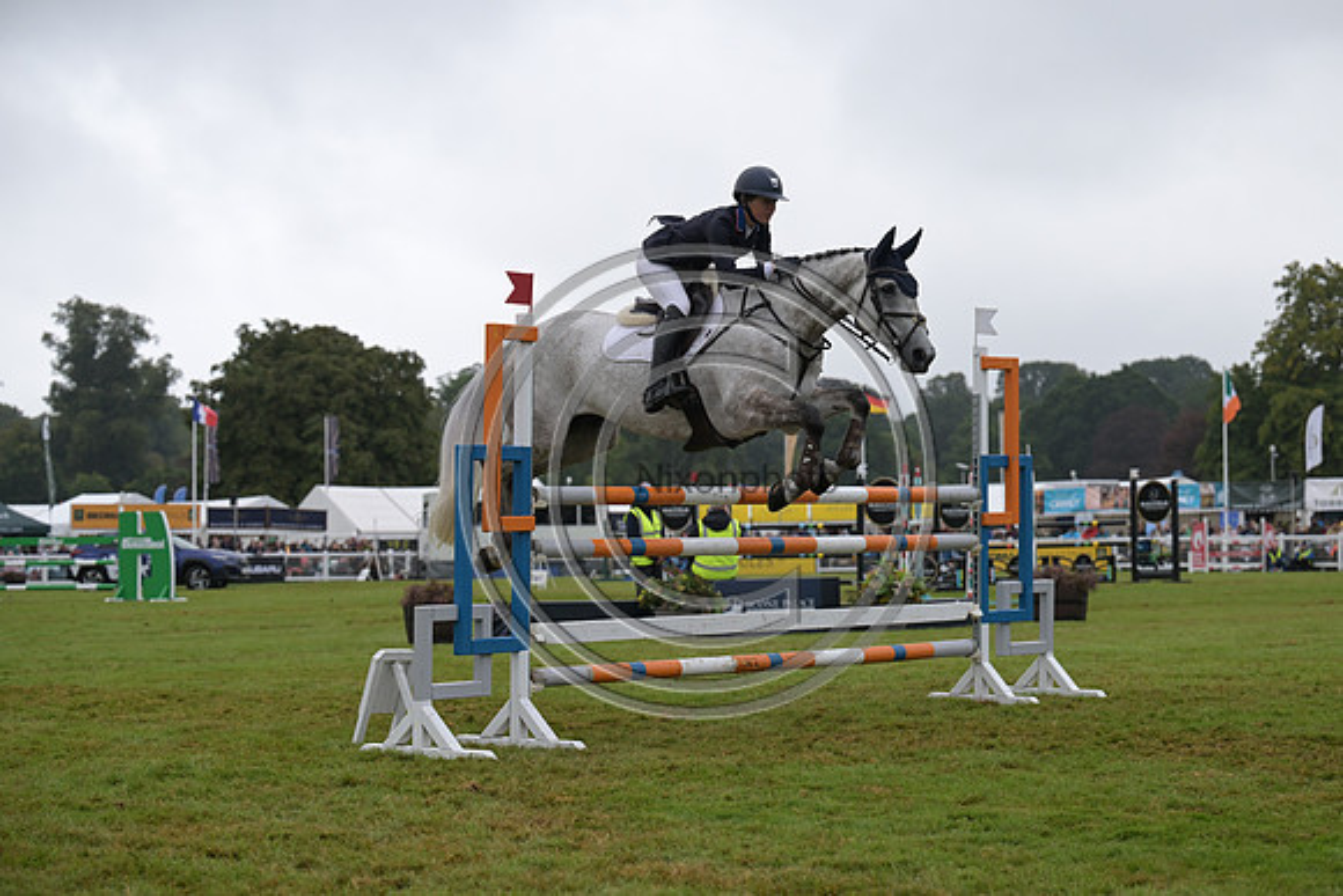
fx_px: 2948
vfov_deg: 17.3
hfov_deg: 25.7
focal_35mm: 79
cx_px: 672
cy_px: 448
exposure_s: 1/1250
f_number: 4
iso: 640
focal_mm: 79
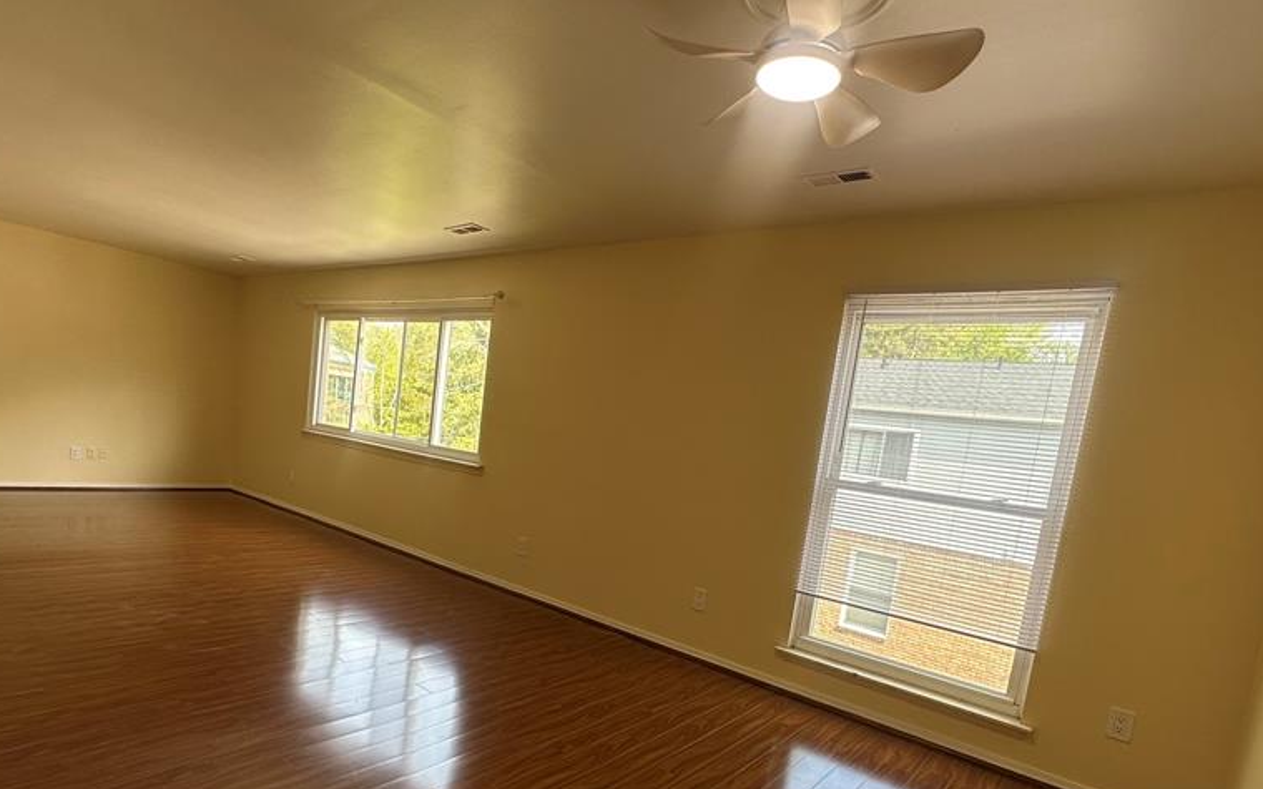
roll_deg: -7.3
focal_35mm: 20
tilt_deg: -7.0
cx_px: 588
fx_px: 688
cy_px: 517
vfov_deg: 58.5
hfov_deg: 84.9
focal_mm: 2.22
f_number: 2.2
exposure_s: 1/120
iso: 64
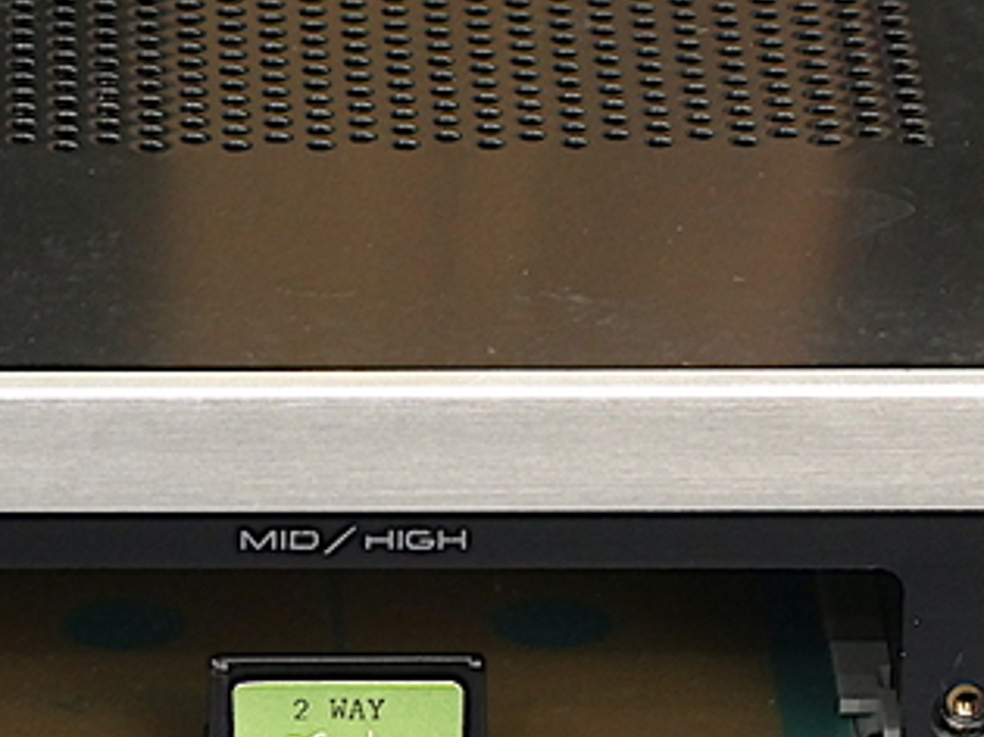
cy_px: 522
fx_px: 11679
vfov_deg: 3.6
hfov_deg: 4.8
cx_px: 197
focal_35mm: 411
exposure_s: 1/3.2
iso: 200
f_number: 5.3
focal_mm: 24.2
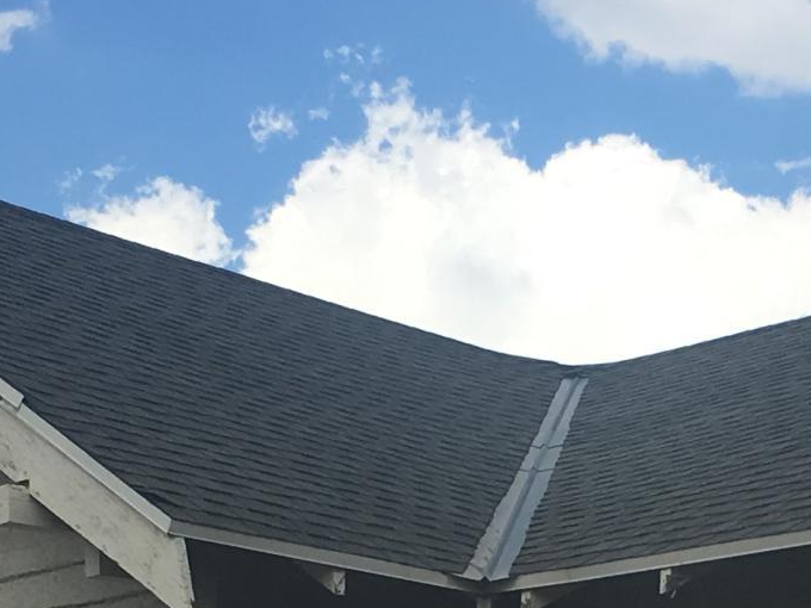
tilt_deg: +8.0
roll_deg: -1.9
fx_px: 2999
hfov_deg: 15.2
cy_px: 894
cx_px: 716
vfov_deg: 11.2
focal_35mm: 128
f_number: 2.2
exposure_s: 1/1282
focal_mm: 4.15
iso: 25
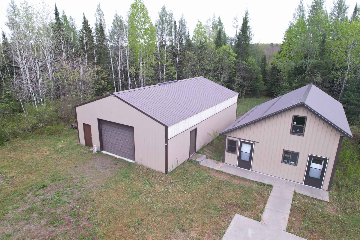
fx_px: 220
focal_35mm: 22
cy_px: 120
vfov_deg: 57.2
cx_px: 180
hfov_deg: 78.6
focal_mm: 8.38
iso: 300
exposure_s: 1/15
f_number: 2.8
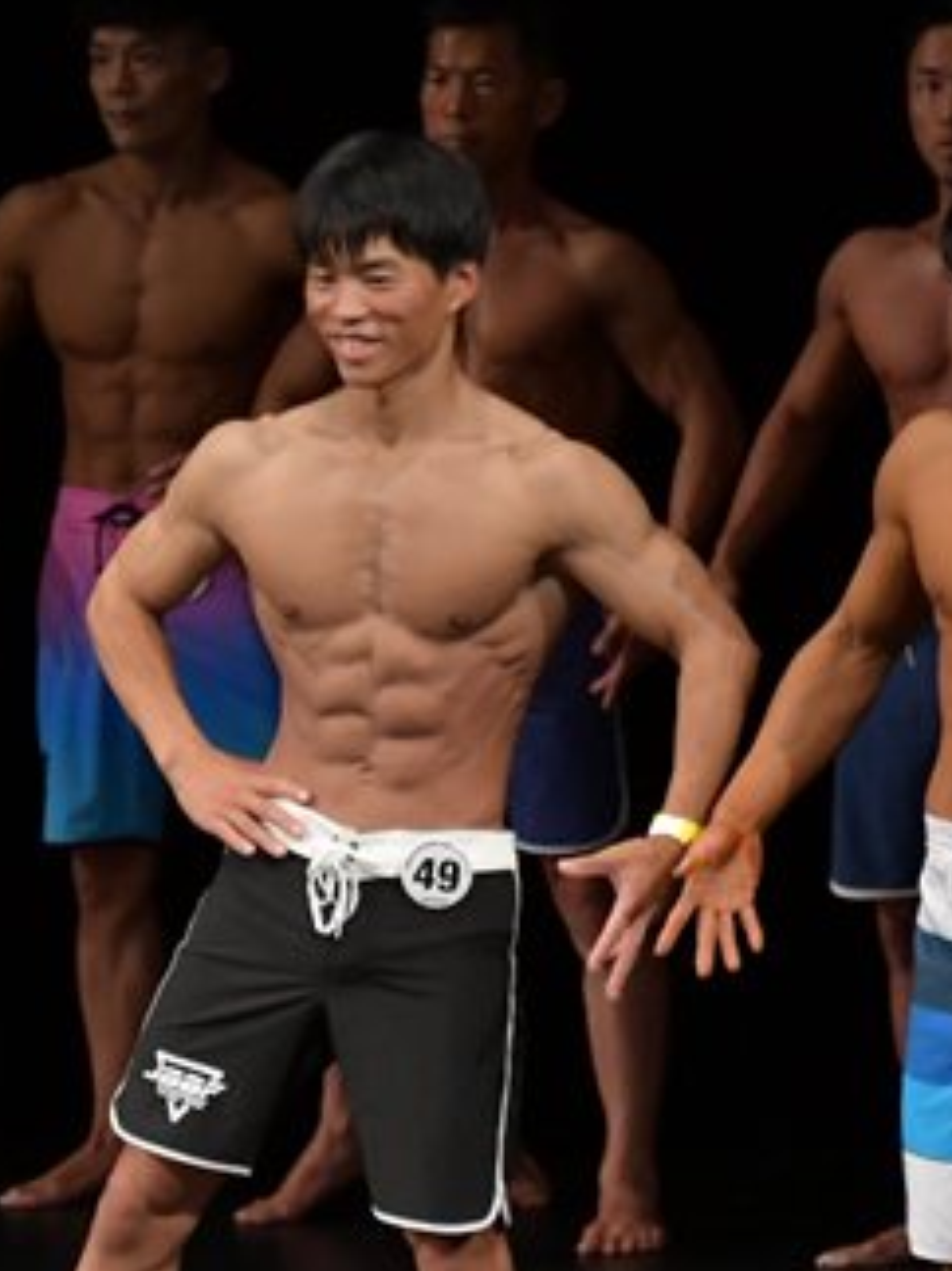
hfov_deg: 2.5
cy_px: 937
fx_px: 21576
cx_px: -266
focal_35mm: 588
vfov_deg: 3.4
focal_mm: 170
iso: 3200
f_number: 5.6
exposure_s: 1/400
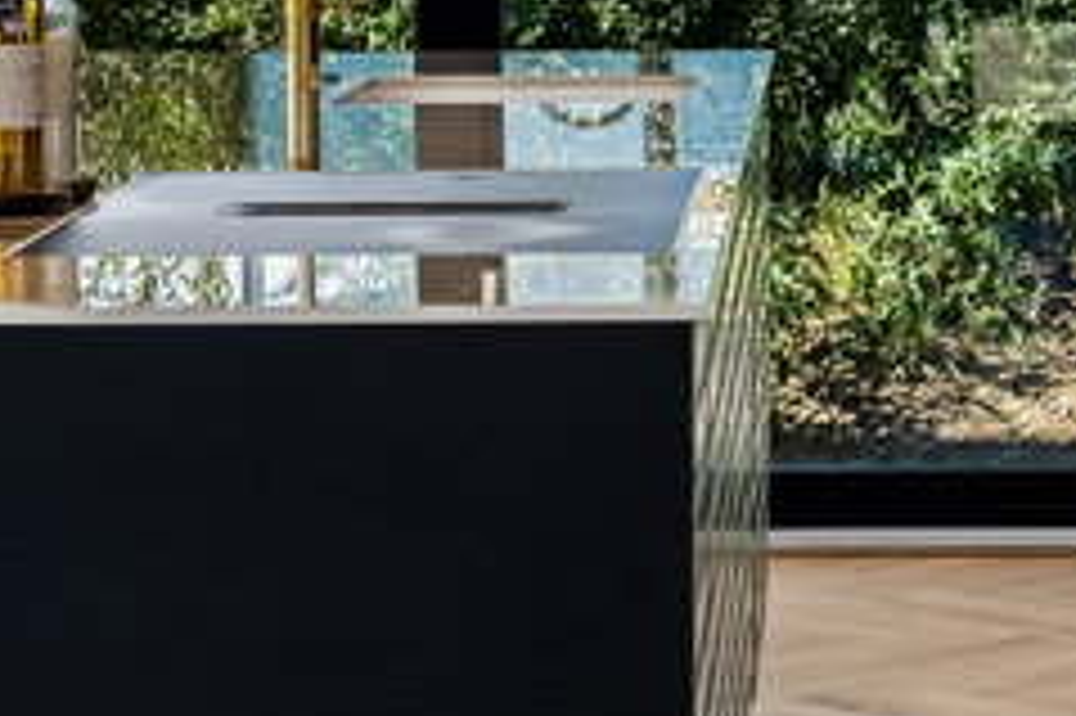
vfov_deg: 8.4
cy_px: -214
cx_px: 927
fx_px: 4809
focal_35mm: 161
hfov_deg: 12.7
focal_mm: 32.5
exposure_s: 1/125
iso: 200
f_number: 8
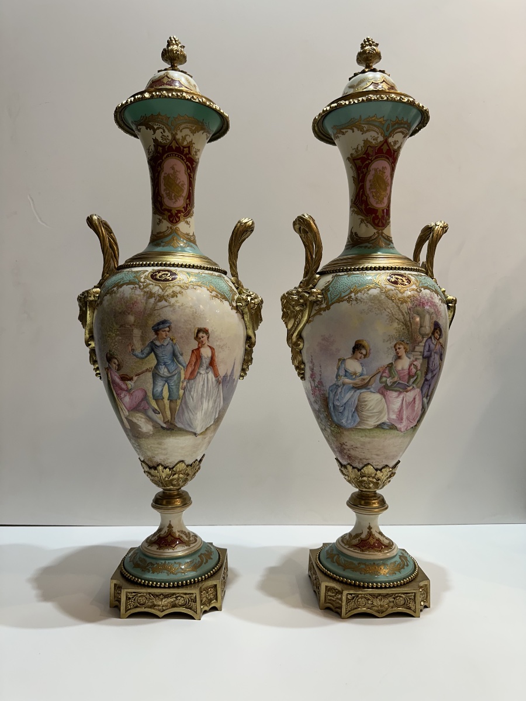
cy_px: 350
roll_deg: -0.9
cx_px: 263
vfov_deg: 71.6
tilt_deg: -0.7
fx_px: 486
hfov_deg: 56.8
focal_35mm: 24
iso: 80
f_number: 1.78
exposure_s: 1/100
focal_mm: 6.86
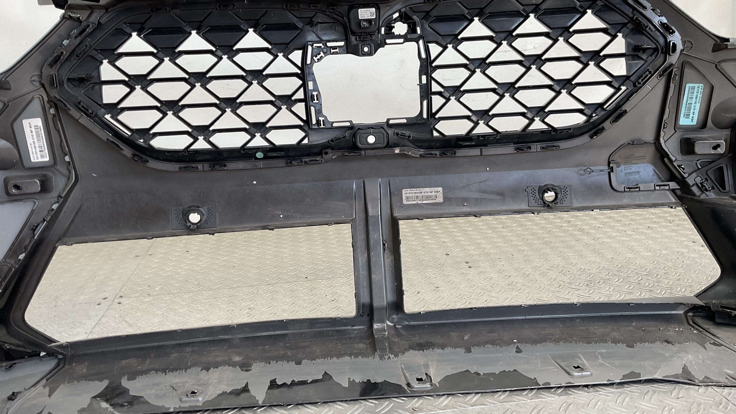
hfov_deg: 61.0
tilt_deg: -14.4
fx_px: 625
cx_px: 369
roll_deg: +2.1
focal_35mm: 32
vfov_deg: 36.7
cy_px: 204
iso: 20
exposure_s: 1/100
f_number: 1.8
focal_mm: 3
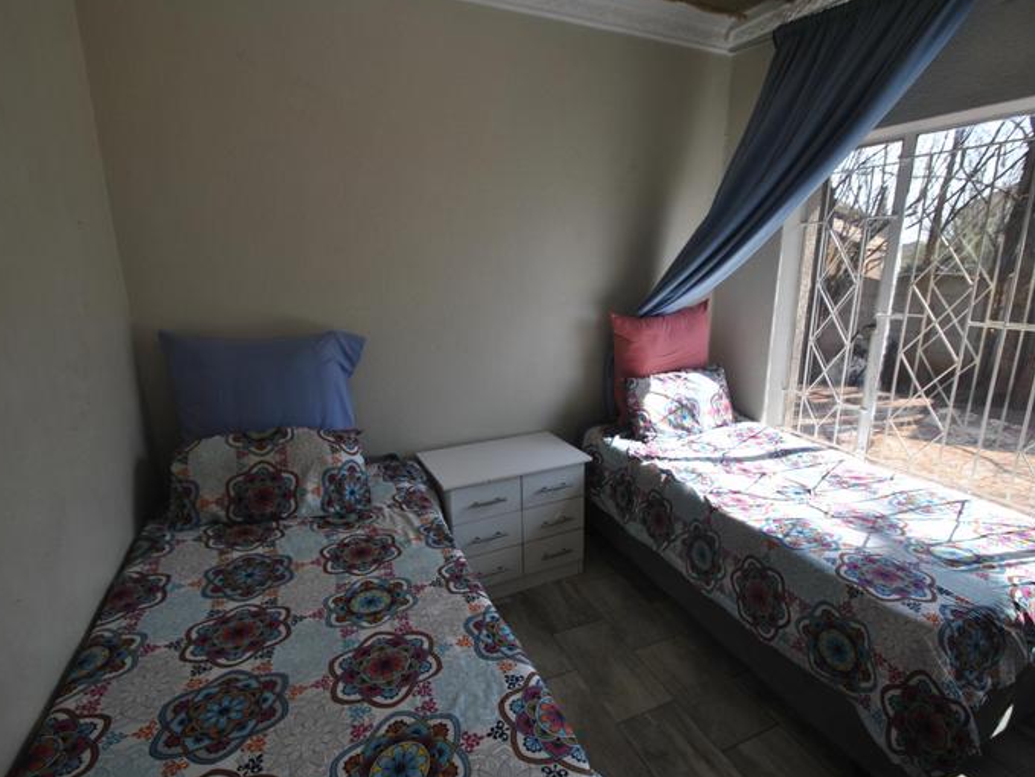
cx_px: 566
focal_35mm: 17
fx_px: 509
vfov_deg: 74.8
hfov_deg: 90.7
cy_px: 395
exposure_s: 1/125
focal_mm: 10
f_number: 5.6
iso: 110
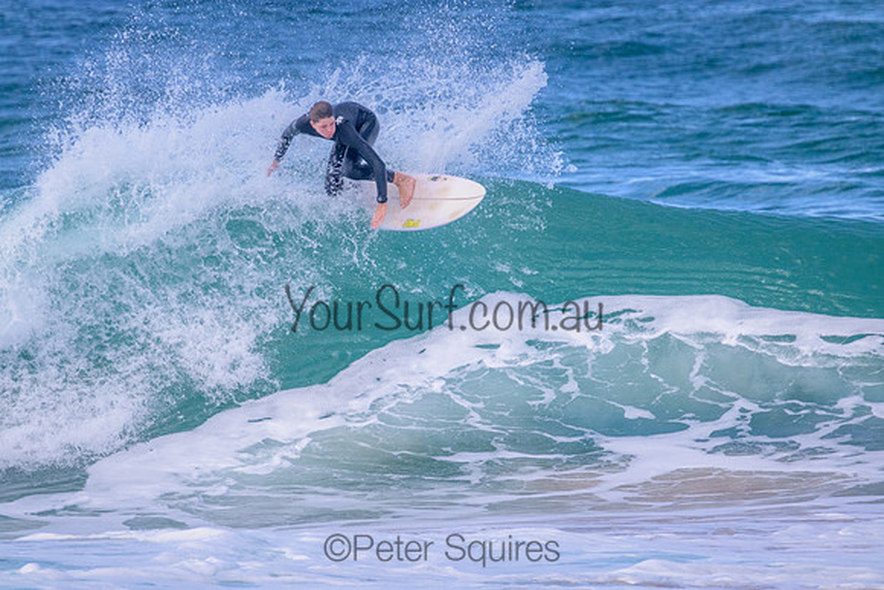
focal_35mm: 800
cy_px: 295
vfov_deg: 1.7
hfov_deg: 2.6
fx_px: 19648
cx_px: 442
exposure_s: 1/1600
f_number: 11
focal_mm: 800
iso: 2000
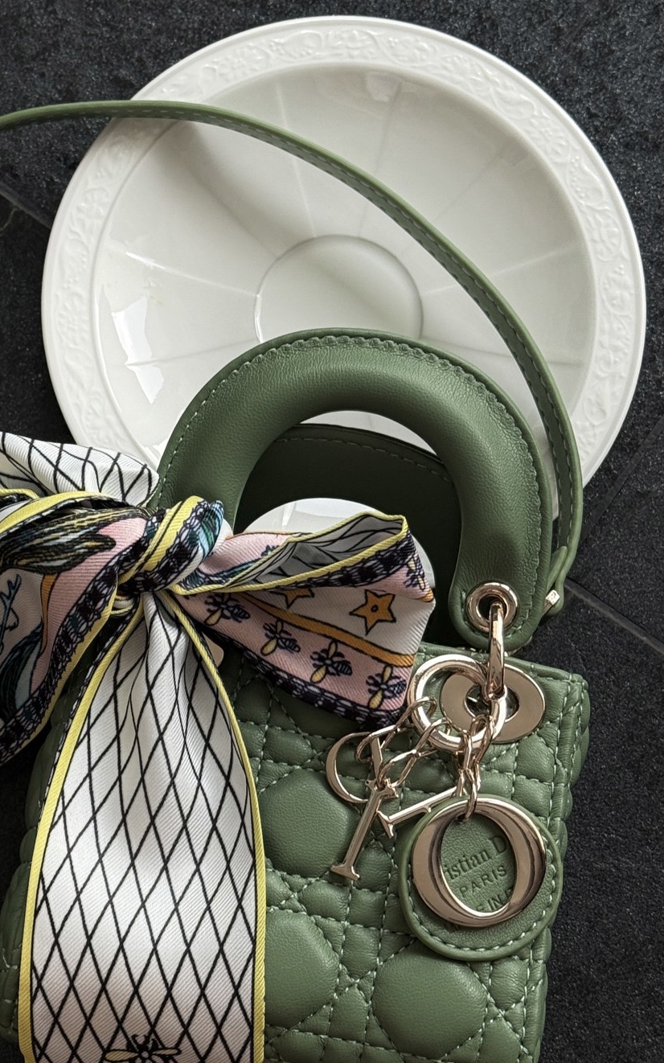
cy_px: 531
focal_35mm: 77
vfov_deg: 26.8
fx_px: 2230
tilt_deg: -80.5
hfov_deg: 16.8
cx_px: 130
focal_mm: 6.76
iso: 80
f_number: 1.78
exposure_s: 1/122
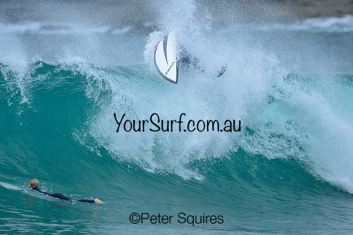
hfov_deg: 1.9
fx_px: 10733
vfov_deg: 1.3
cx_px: 137
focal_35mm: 1094
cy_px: 101
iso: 2500
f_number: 6.3
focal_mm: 800
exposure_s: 1/3200
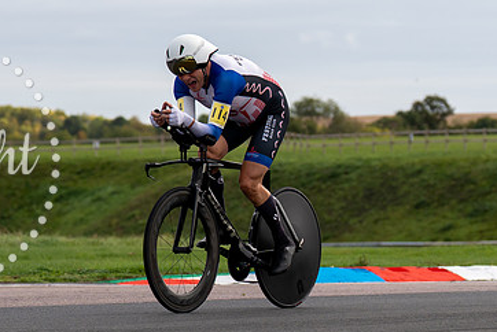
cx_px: 262
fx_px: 3371
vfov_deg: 5.6
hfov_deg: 8.4
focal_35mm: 244
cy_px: 220
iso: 125
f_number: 3.5
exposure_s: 1/1000
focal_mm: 90
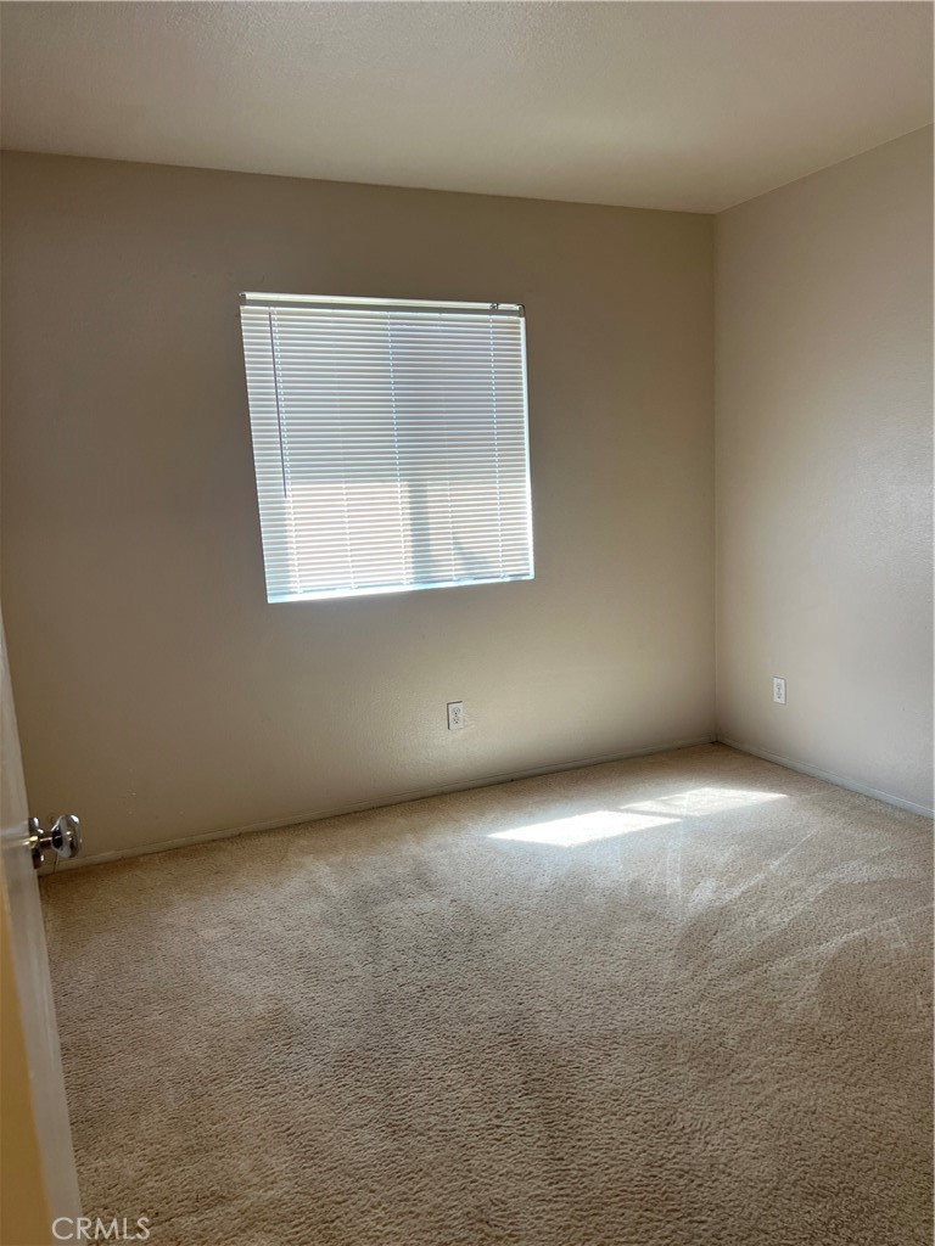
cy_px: 623
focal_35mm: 26
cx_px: 468
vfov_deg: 67.3
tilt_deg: -7.6
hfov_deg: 53.1
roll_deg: +3.6
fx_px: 936
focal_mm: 5.7
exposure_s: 1/120
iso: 64
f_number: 1.5
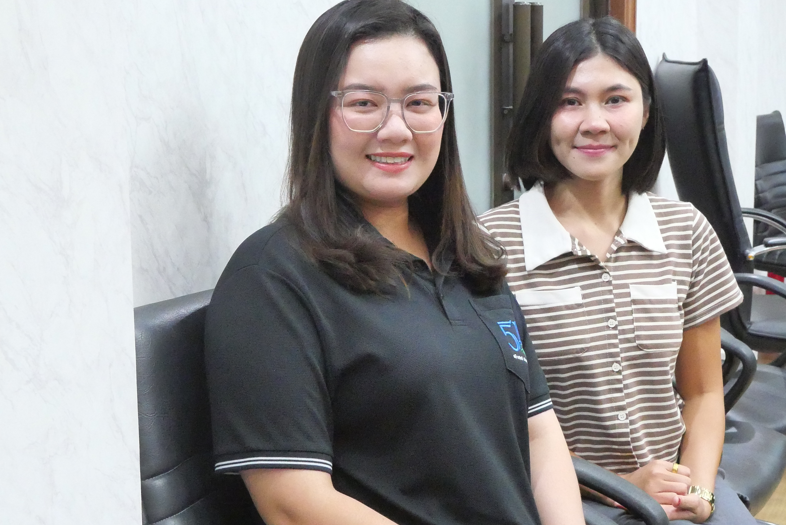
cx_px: 430
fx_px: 1376
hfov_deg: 31.8
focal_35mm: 63
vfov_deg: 21.6
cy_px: 290
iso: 6400
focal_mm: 18
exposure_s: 1/60
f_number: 5.6
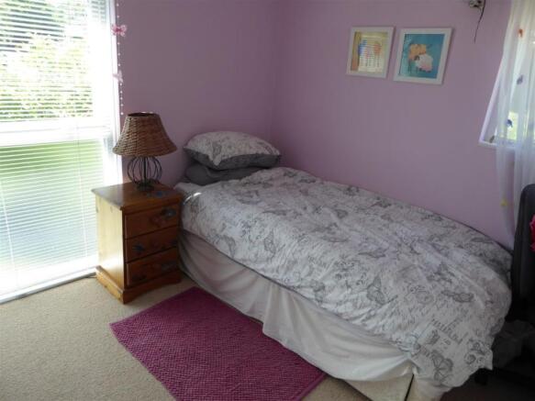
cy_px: 200
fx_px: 386
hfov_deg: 69.4
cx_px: 268
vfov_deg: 54.9
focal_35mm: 25
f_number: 3.3
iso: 100
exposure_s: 1/80
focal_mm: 4.3
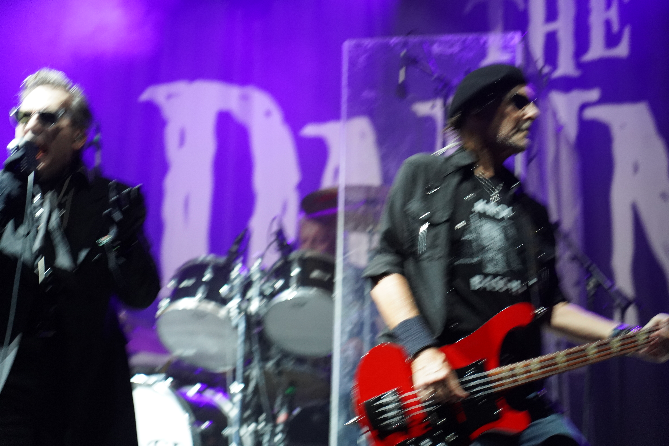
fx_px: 1951
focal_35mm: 105
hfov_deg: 19.5
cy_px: 223
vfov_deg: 13.0
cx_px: 334
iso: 4000
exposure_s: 1/160
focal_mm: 105
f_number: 4
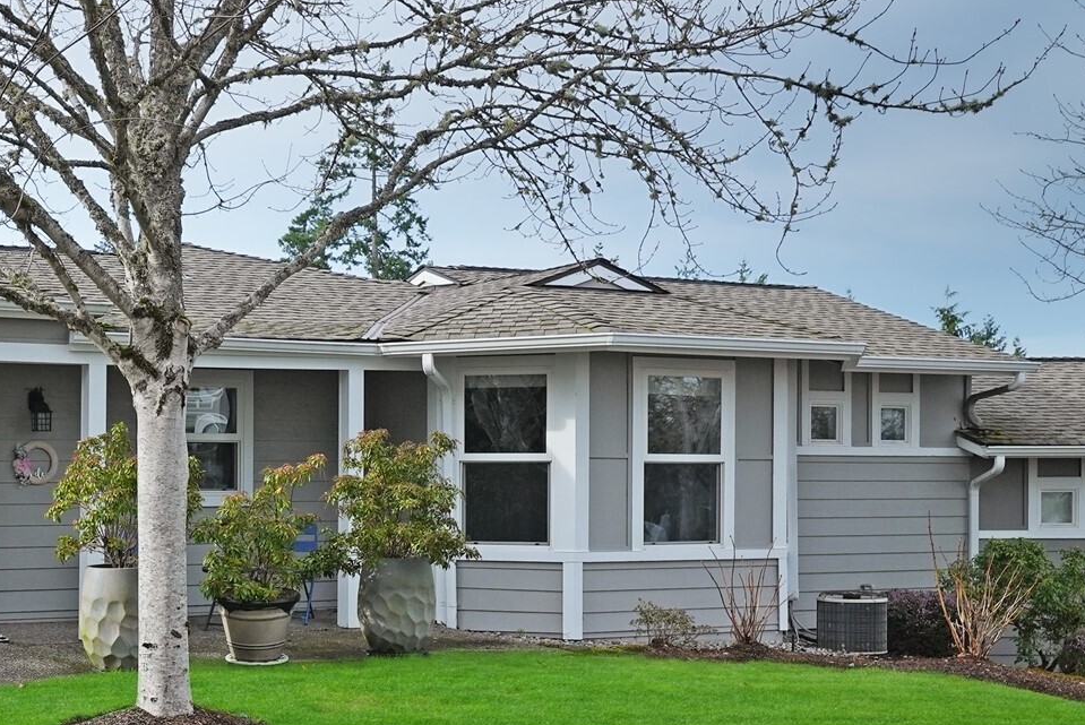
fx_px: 1599
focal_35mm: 53
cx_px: 139
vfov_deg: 25.2
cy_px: 562
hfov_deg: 35.6
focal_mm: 30
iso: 640
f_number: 8
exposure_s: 1/200
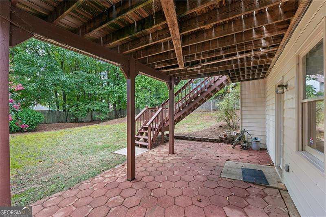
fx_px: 127
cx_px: 163
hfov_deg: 104.3
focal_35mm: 14
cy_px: 108
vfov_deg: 81.2
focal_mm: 14
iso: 320
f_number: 8
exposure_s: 1/25
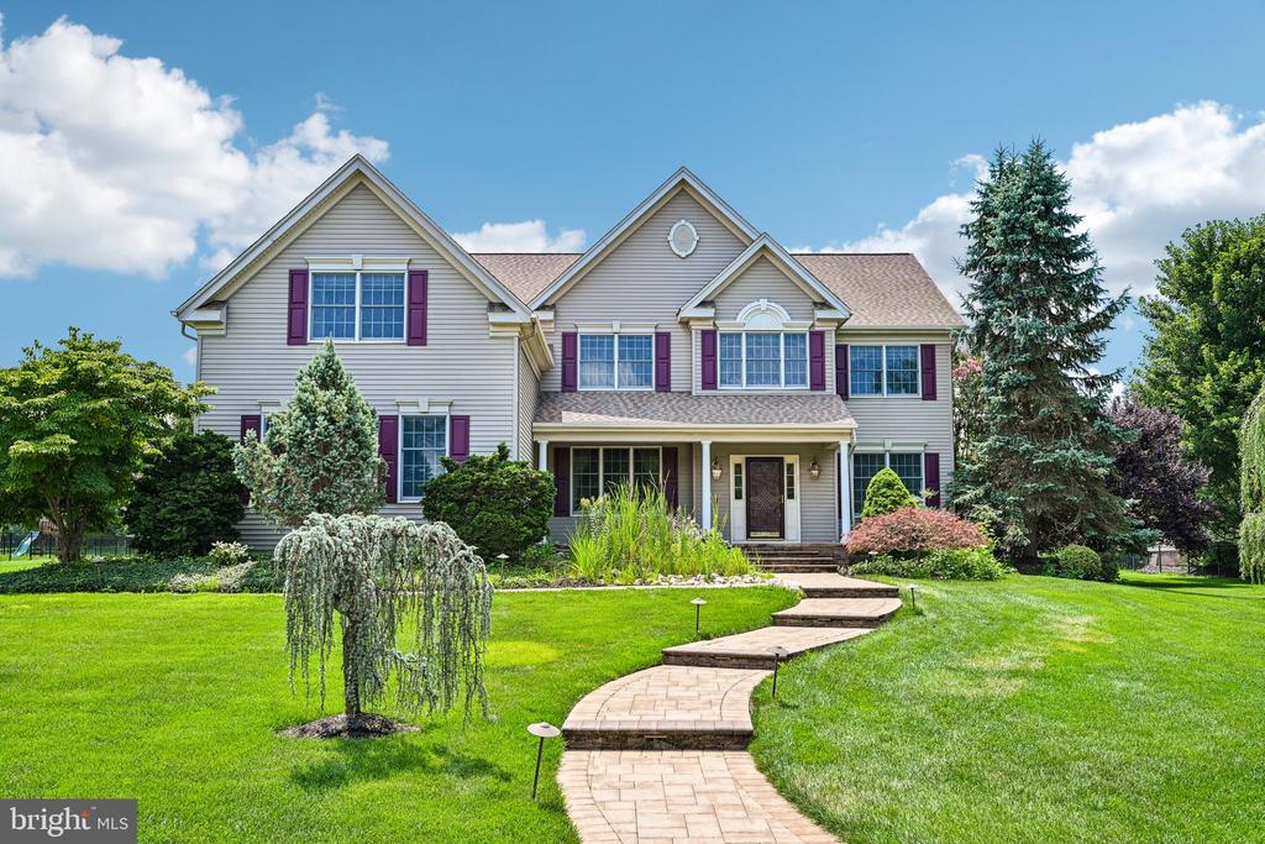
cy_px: 422
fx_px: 1054
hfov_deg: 61.9
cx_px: 632
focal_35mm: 30
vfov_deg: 43.6
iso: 800
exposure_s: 1/800
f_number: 8
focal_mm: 30
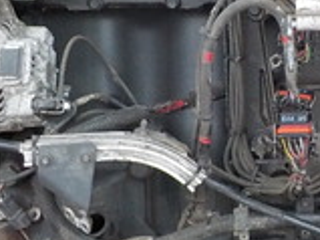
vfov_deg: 12.1
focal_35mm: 121
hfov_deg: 15.5
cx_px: 409
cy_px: -8
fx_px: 1118
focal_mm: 4.1
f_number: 3.3
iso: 360
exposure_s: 1/30
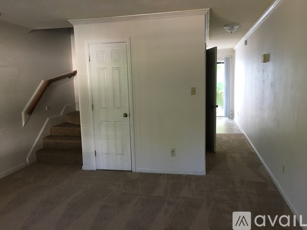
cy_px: 115
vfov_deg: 48.2
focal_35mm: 29
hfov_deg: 61.7
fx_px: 257
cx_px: 154
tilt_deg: -6.4
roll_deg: -1.3
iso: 125
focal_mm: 4.15
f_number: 2.2
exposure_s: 1/30
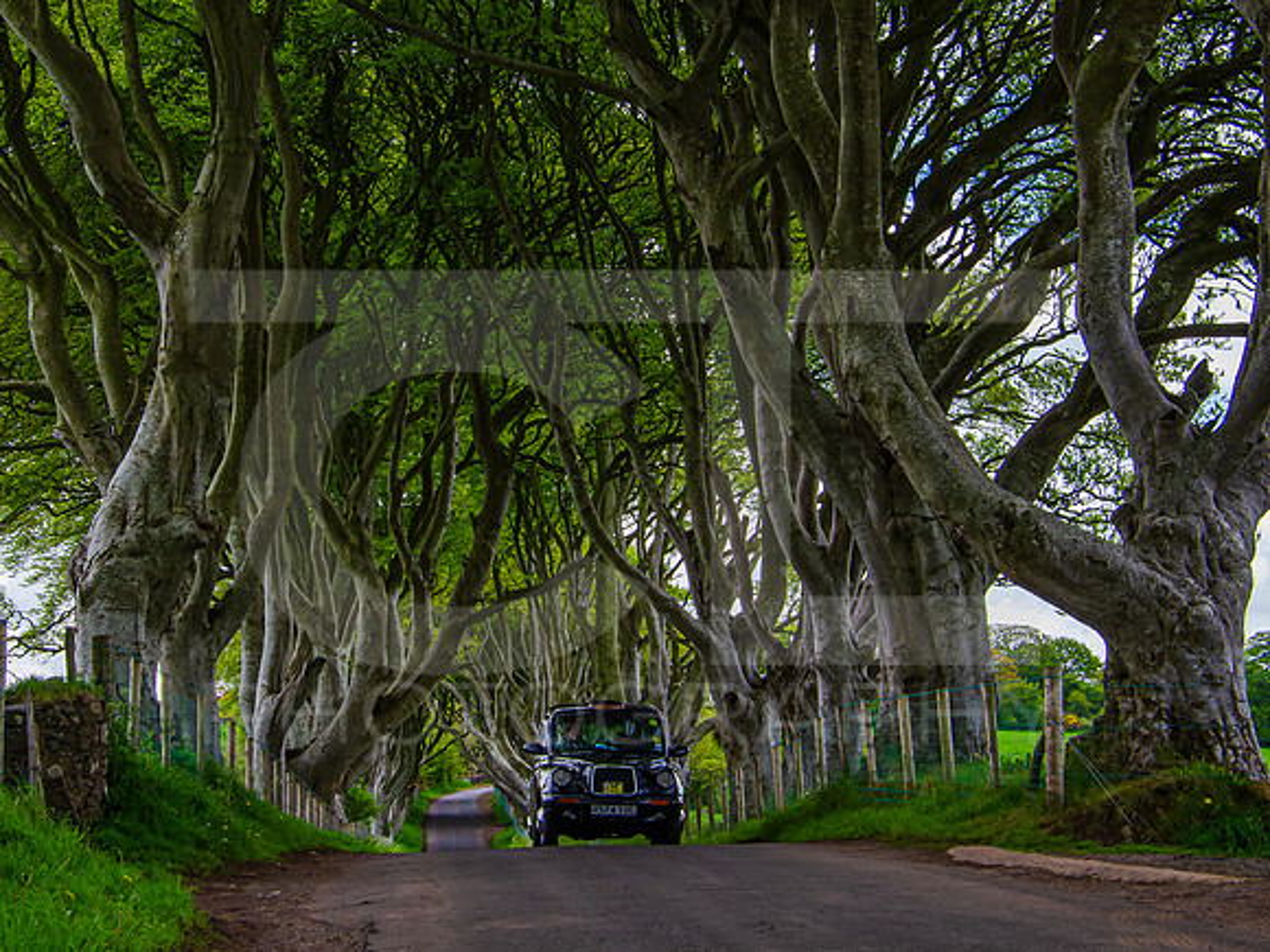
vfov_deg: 16.5
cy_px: 443
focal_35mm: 89
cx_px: 489
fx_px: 3281
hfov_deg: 21.9
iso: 500
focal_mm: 50
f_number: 13
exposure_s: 1/100
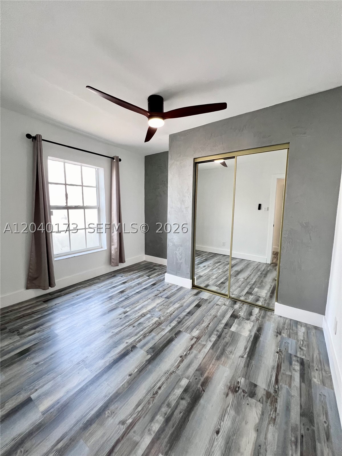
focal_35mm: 13
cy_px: 228
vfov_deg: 106.2
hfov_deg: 89.9
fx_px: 171
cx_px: 171
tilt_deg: -6.0
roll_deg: -0.9
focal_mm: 1.57
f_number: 1.8
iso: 200
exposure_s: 1/120
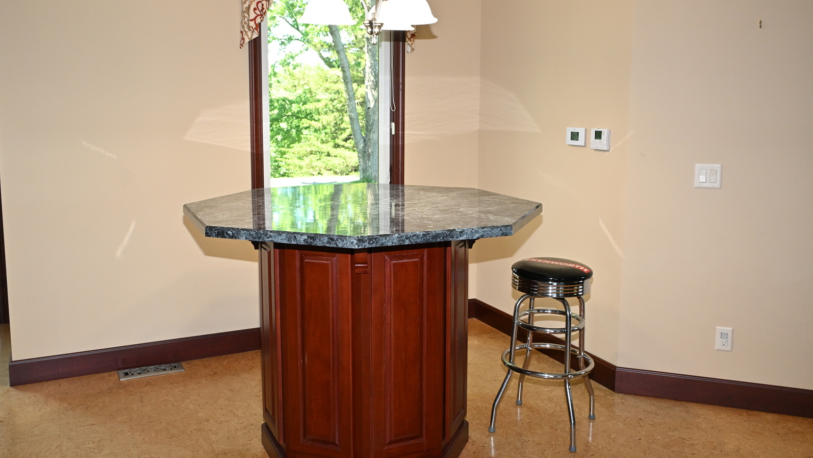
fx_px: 723
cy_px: 193
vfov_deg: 35.0
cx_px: 402
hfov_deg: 58.7
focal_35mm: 34
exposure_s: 1/60
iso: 900
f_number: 4.8
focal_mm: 21
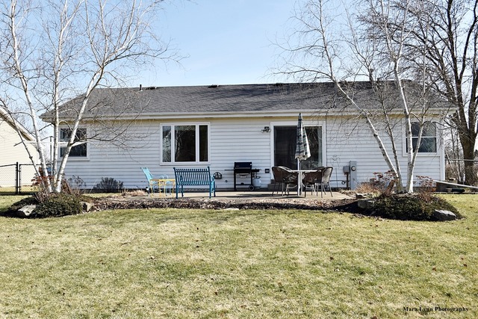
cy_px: 160
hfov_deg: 57.2
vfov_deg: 40.0
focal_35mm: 33
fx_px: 438
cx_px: 239
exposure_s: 1/200
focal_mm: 22
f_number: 10
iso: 100
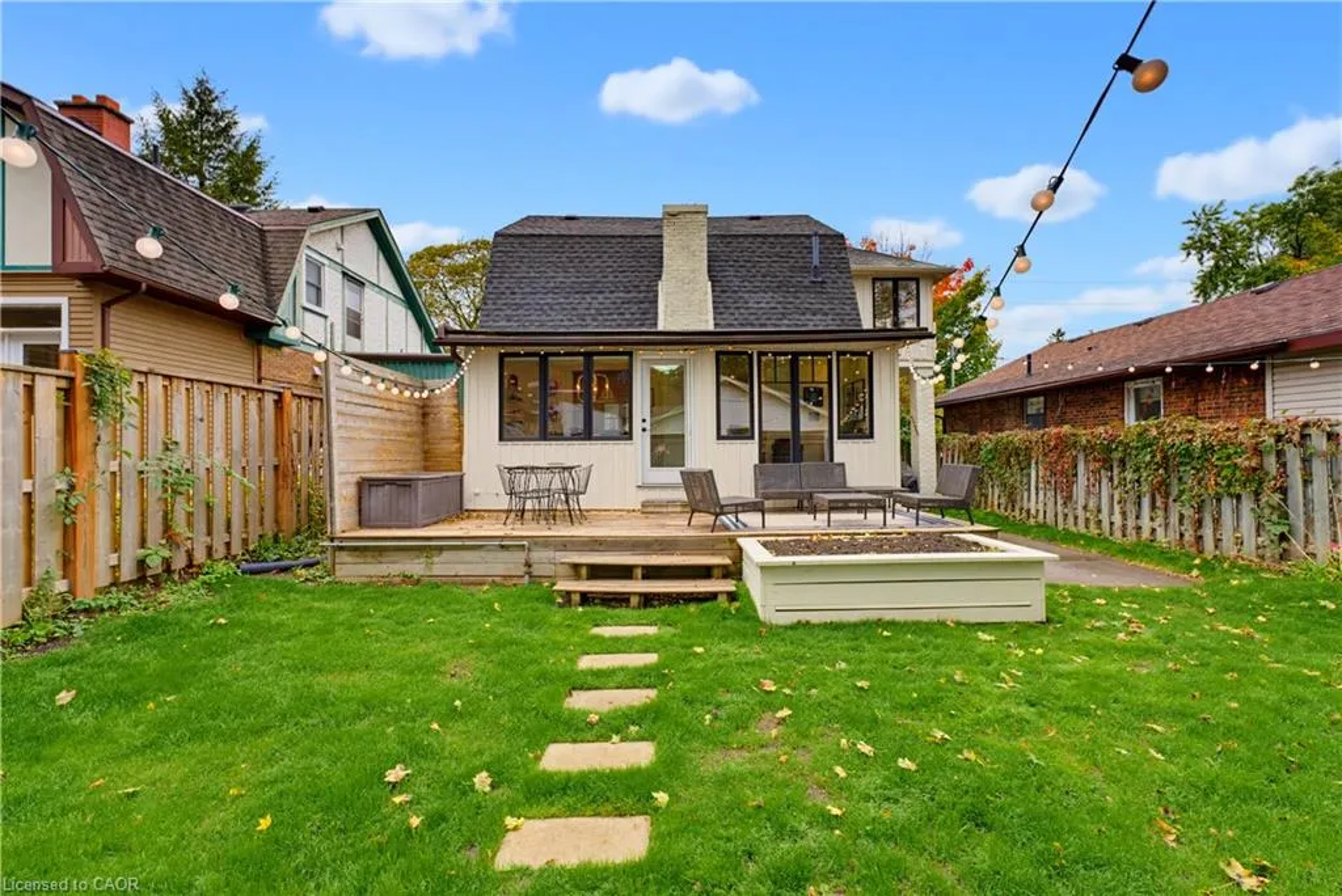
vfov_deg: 81.3
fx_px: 522
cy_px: 448
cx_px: 671
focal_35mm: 14
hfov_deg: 104.2
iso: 800
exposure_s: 1/80
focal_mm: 14
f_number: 11
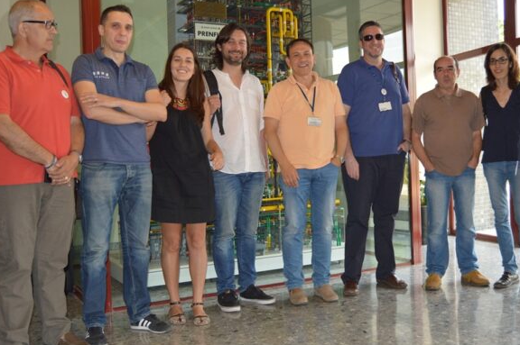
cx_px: 309
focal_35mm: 40
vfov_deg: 33.3
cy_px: 169
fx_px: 577
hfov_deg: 48.2
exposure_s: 1/125
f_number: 3.5
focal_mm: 20
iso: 400
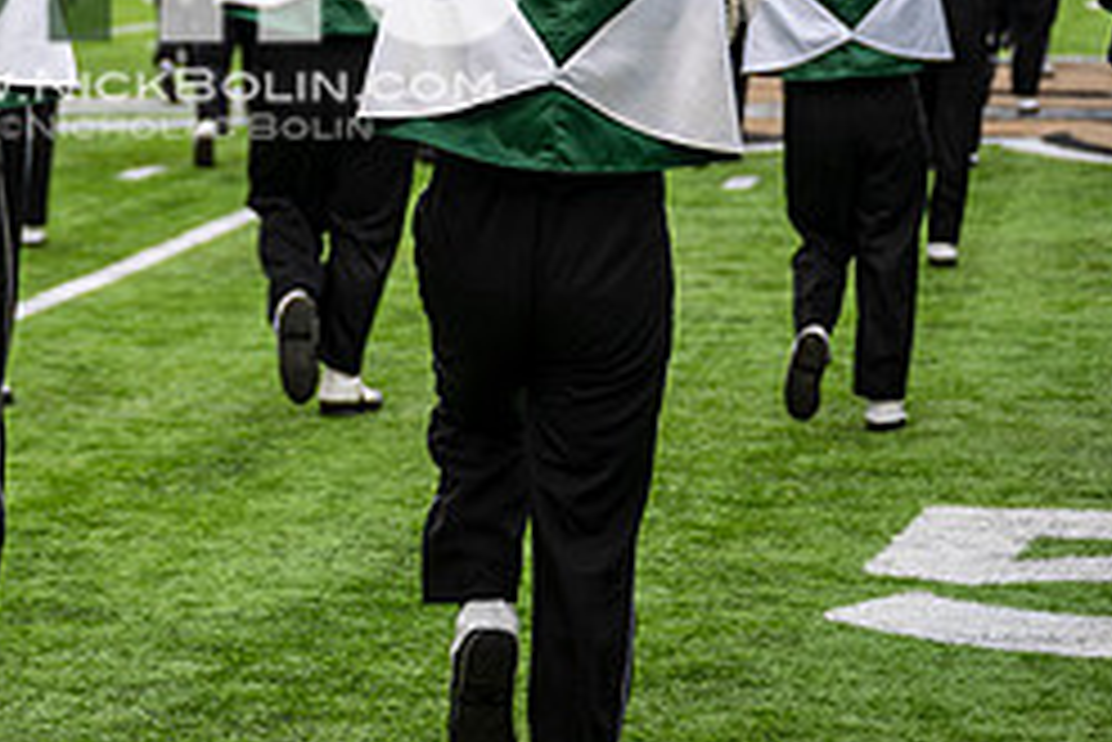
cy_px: -74
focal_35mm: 141
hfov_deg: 14.4
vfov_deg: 9.6
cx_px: 185
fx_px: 4358
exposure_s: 1/500
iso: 100
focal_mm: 60
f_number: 2.8
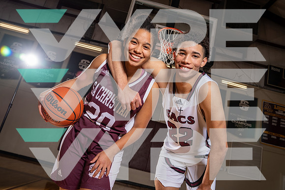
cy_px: 95
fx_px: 222
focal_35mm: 28
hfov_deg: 65.5
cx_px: 142
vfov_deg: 46.4
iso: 160
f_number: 5.6
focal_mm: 28
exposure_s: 1/250
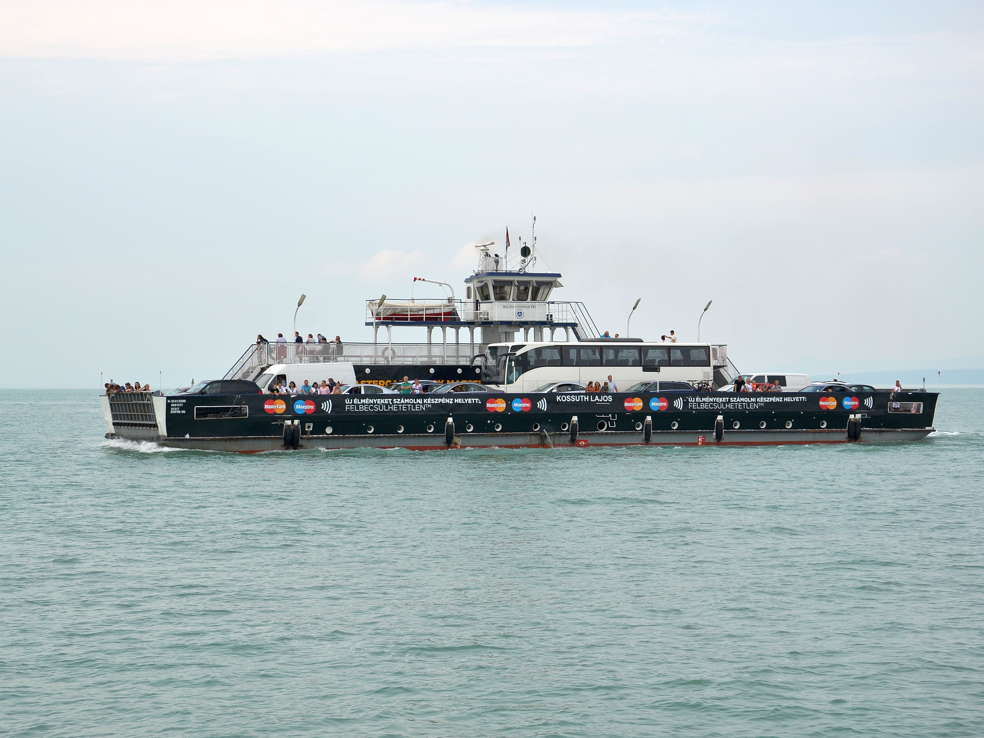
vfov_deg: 18.0
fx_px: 2331
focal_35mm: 82
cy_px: 366
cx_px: 505
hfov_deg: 23.8
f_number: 7.1
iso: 100
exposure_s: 1/200
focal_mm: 50
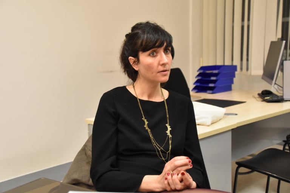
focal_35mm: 45
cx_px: 145
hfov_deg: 43.6
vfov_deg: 29.9
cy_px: 96
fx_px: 362
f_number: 5
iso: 1600
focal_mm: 30
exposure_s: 1/100
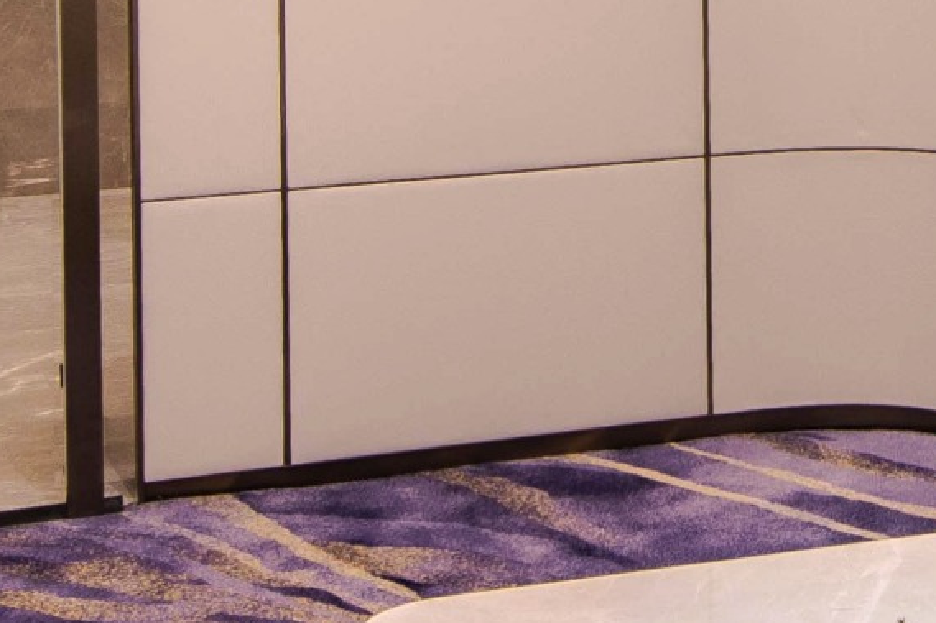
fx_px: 2105
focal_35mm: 81
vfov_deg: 15.9
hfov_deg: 23.9
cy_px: -222
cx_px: 959
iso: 125
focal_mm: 11
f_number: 8
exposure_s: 1/2
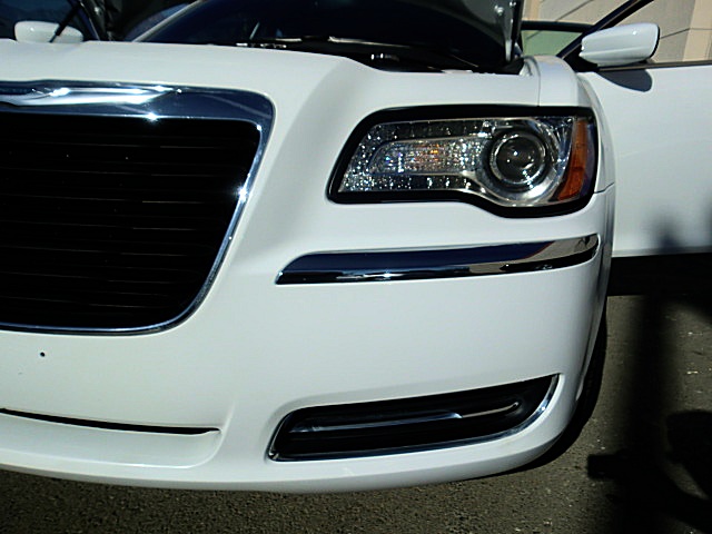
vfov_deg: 53.1
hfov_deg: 67.3
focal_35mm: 26
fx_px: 535
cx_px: 356
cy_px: 267
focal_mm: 4.65
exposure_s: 1/500
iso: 64
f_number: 7.8
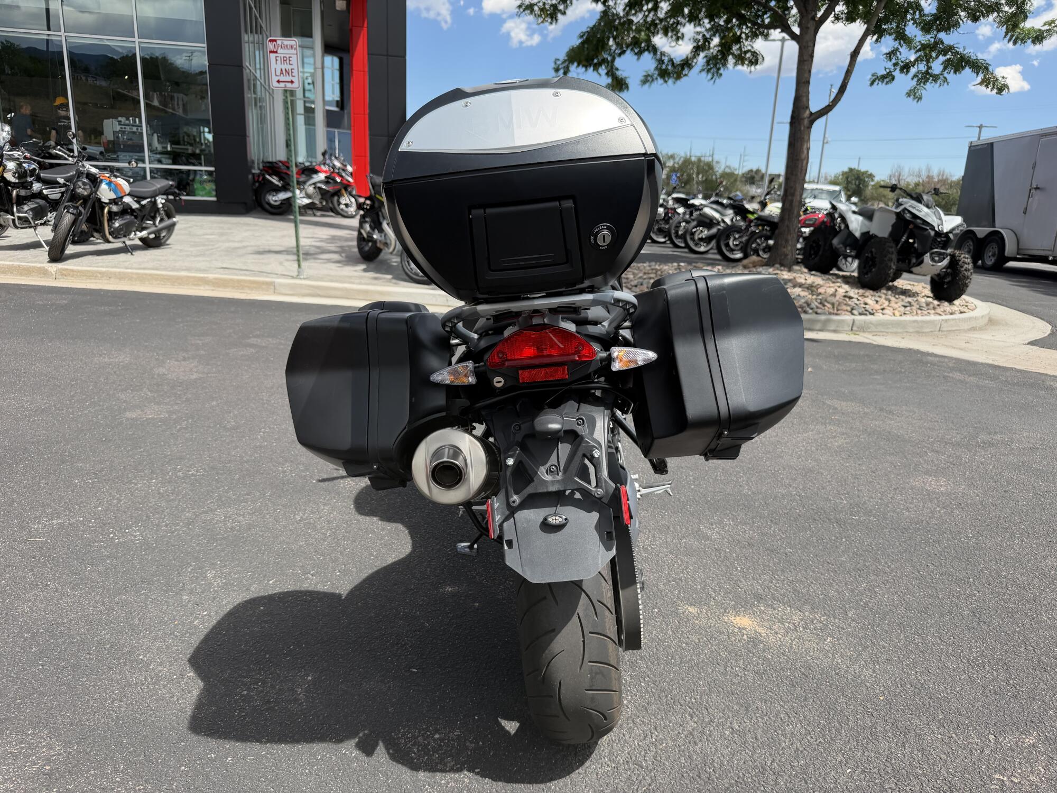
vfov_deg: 56.8
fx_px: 733
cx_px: 528
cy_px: 396
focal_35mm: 24
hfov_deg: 71.6
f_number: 1.78
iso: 80
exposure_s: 1/1689
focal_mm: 6.76
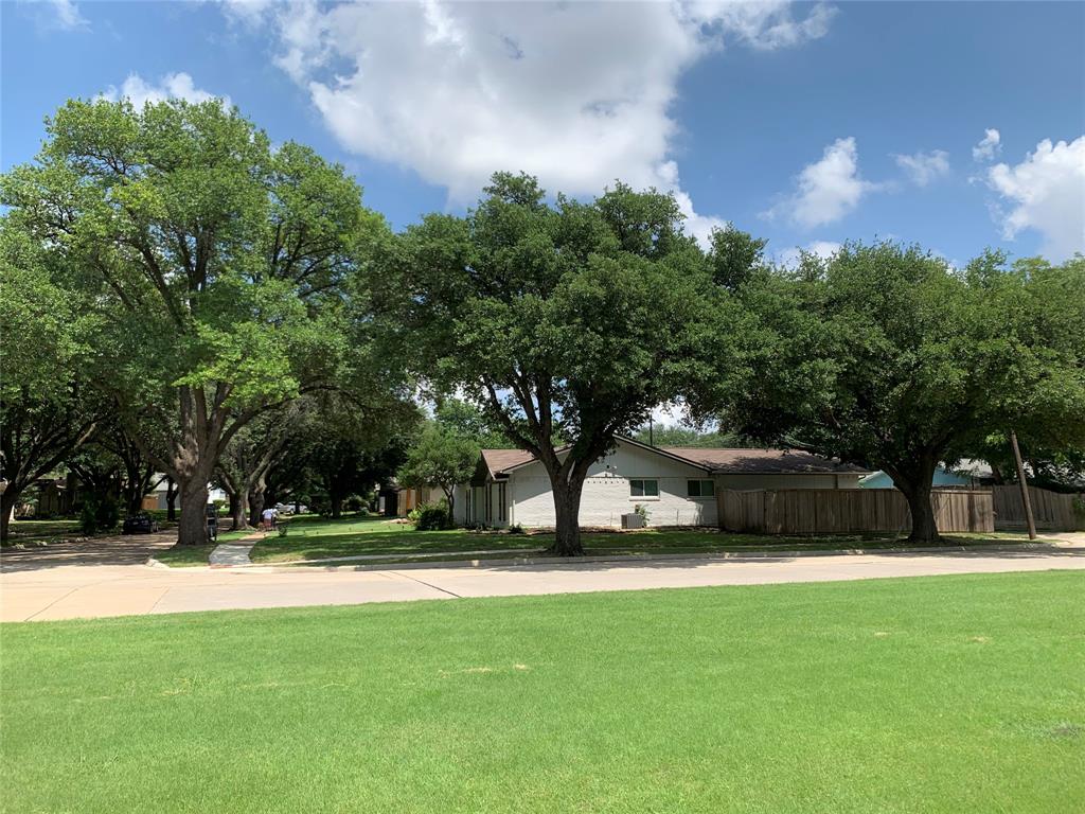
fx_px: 815
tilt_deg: +7.3
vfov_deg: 53.1
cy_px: 407
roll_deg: +0.5
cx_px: 542
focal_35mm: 26
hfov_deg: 67.3
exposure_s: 1/2114
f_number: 1.8
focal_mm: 4.25
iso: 25
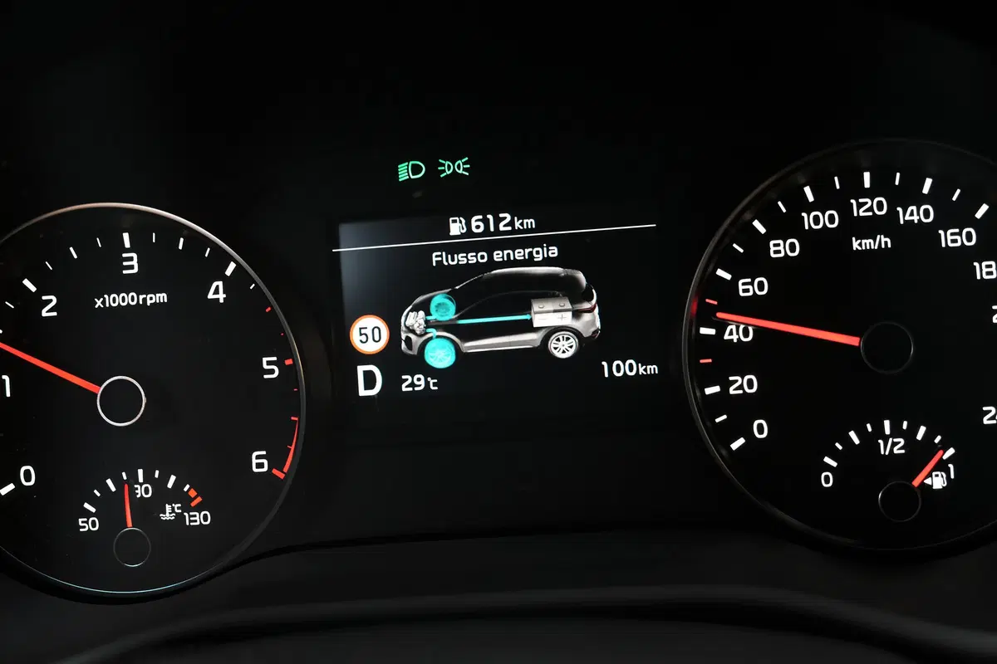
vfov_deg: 28.6
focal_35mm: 47
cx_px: 498
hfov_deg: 41.9
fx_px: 1302
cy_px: 332
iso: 800
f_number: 4.5
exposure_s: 1/20
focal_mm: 31.5
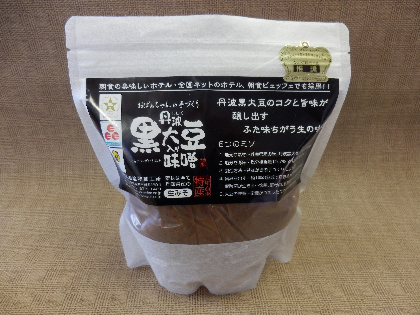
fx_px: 291
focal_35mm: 24
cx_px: 210
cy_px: 158
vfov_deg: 56.8
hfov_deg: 71.6
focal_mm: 4.2
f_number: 3
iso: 250
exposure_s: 1/30
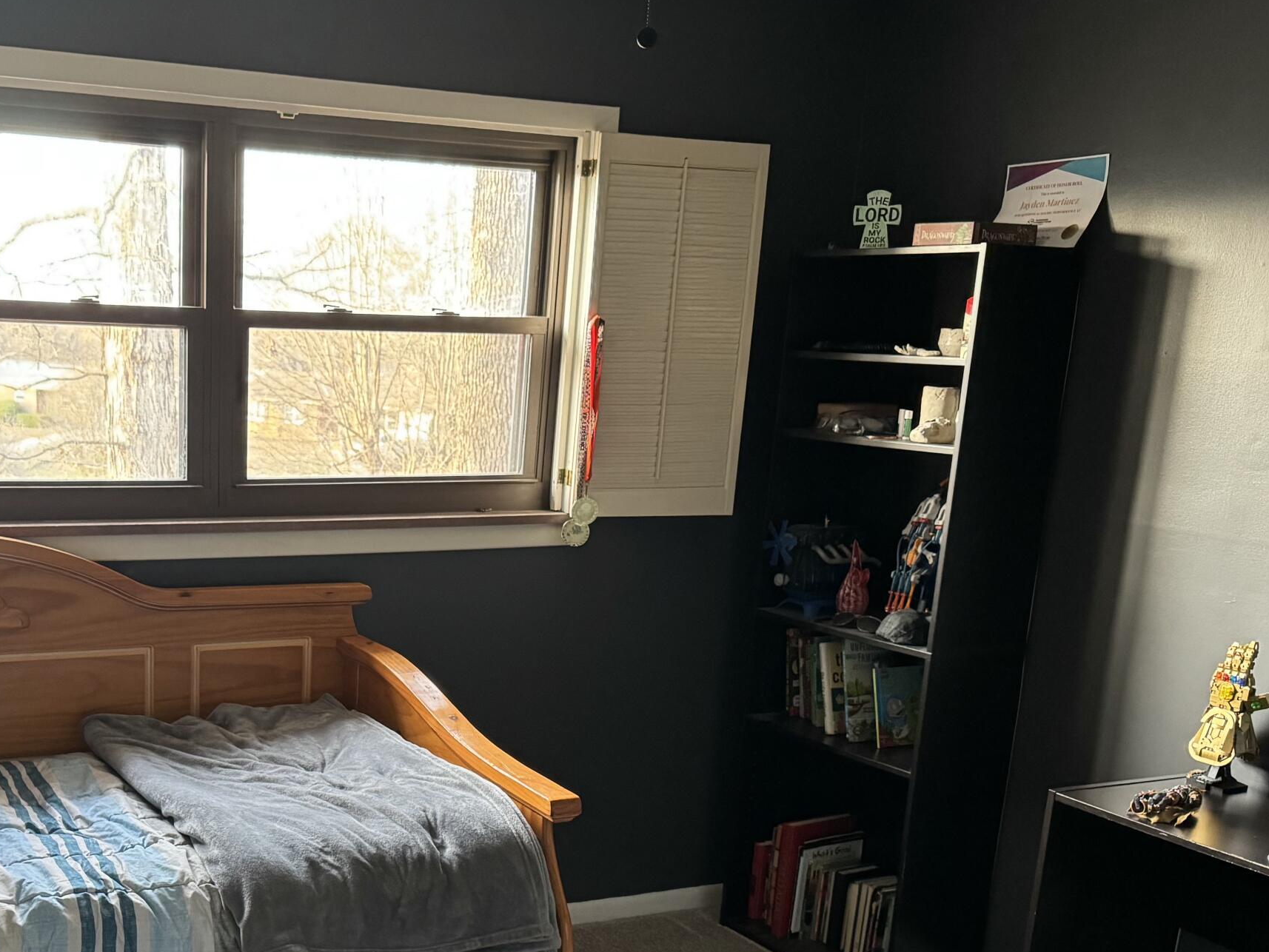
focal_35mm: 42
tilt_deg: -15.3
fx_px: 1540
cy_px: 730
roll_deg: -1.6
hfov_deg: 43.4
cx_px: 321
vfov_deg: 33.6
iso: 800
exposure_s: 1/55
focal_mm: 6.76
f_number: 1.78
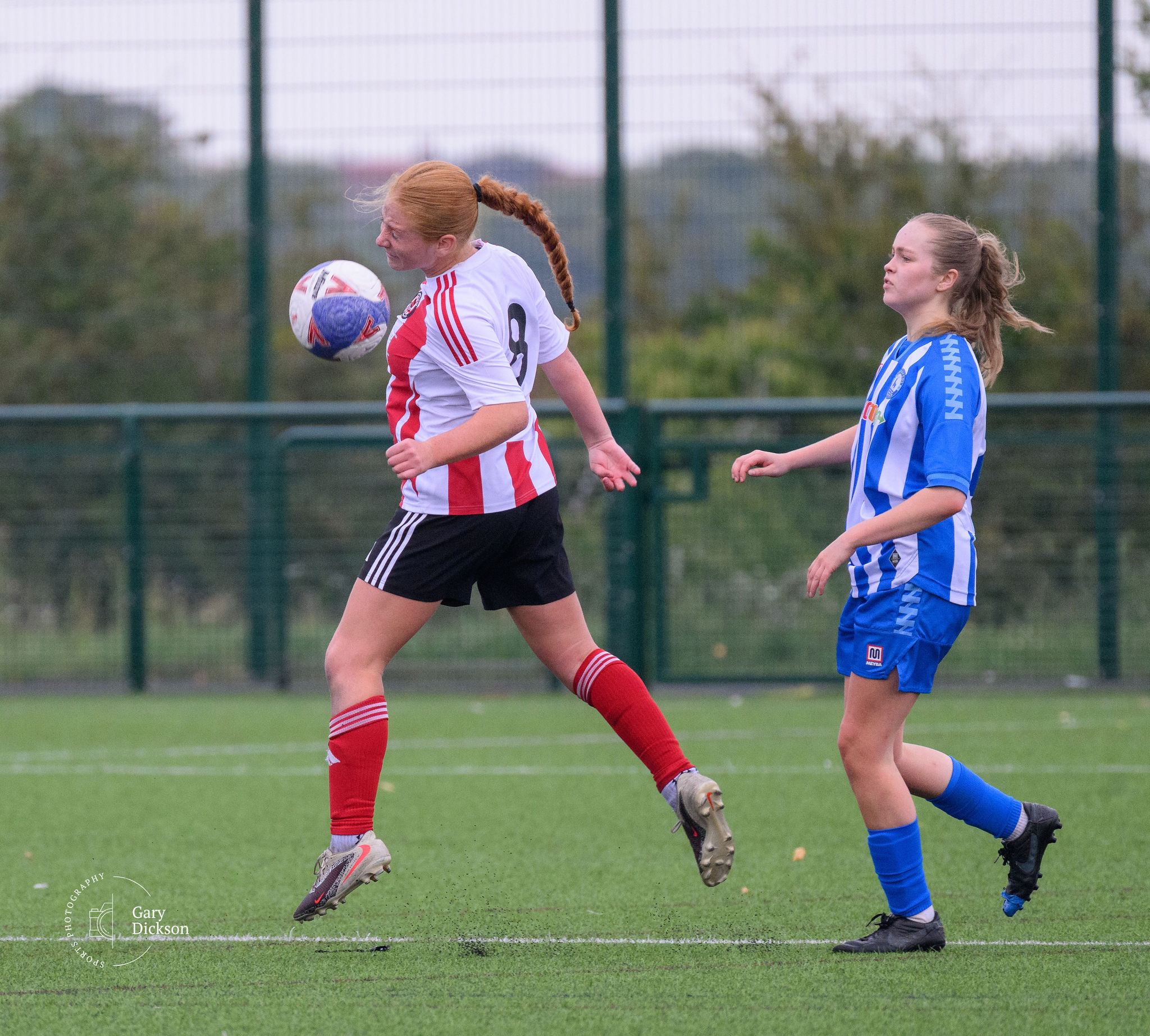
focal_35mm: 779
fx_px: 27876
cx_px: 444
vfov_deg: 2.1
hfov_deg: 2.4
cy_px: 654
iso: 2200
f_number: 5.6
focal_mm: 400
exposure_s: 1/1000
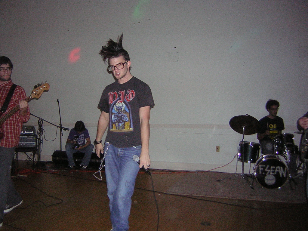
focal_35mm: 36
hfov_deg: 51.4
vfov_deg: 39.7
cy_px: 116
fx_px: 320
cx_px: 154
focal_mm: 4.7
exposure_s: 1/60.1
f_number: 2.6
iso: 182
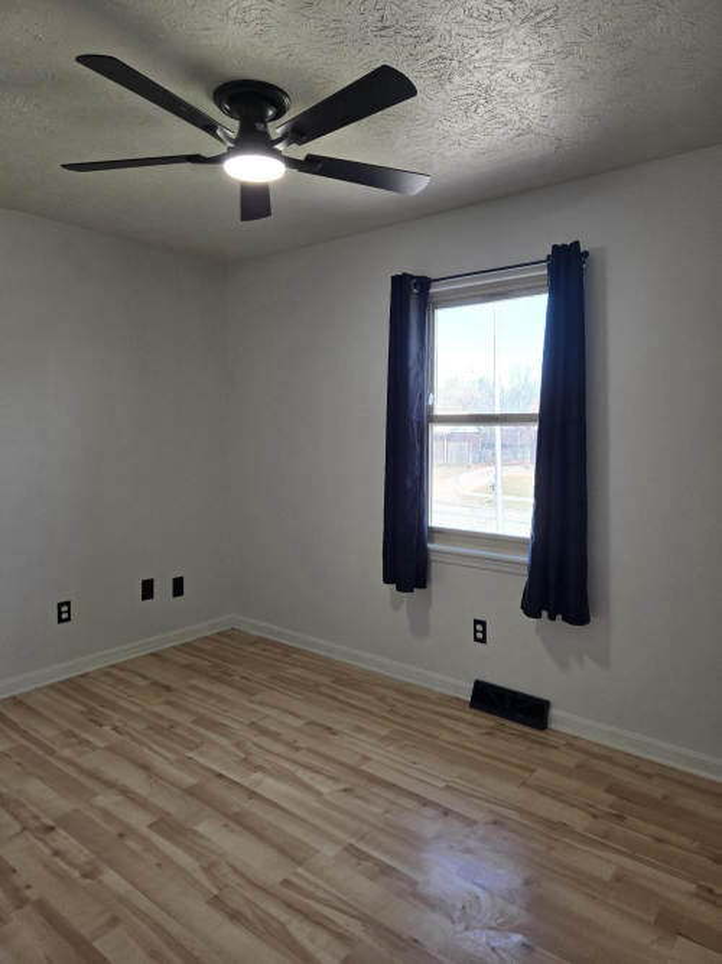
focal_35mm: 23
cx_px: 361
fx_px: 640
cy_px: 482
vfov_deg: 73.9
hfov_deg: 58.9
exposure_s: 1/180
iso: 64
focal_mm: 5.4
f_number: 1.8
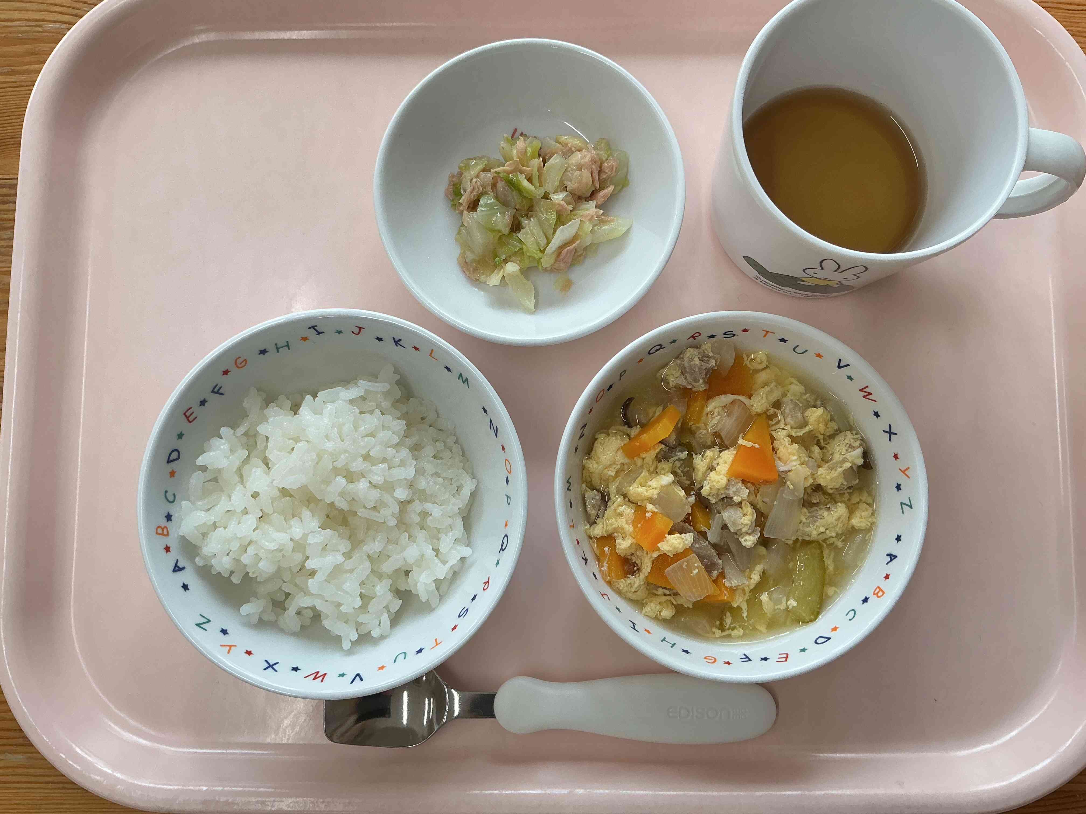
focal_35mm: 29
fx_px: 910
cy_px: 407
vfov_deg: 48.2
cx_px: 543
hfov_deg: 61.7
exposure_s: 1/120
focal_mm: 3
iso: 50
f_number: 1.8
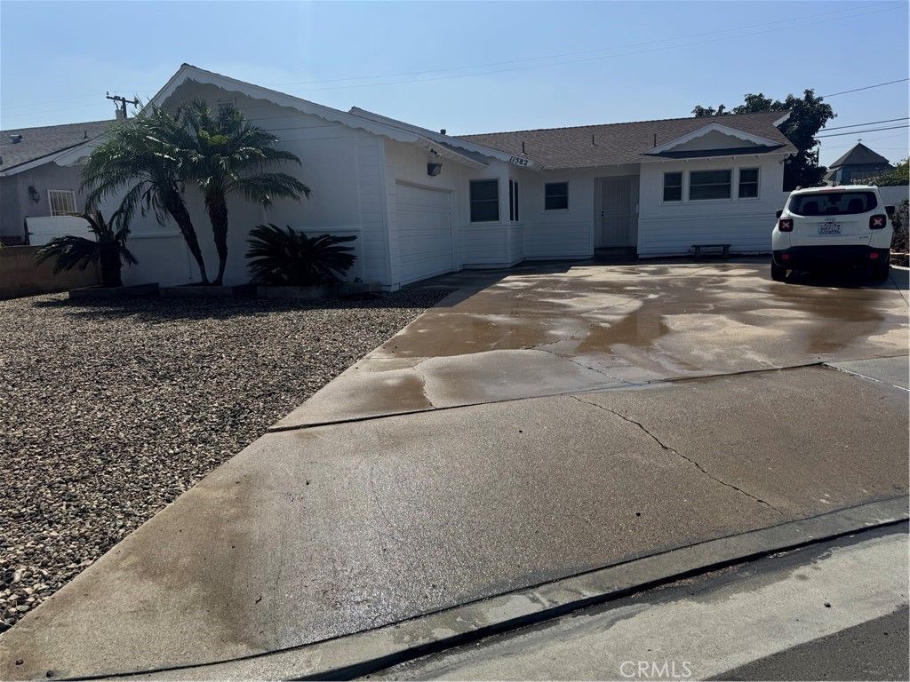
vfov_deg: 56.8
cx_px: 455
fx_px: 631
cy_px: 341
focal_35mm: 24
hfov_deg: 71.6
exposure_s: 1/7937
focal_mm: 6.76
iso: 80
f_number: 1.78
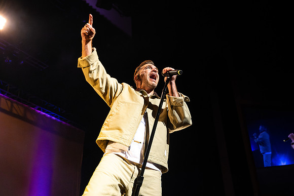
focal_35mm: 44
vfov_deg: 30.5
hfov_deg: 44.4
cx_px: 140
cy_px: 93
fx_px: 360
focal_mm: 42
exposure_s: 1/320
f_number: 4
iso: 5000
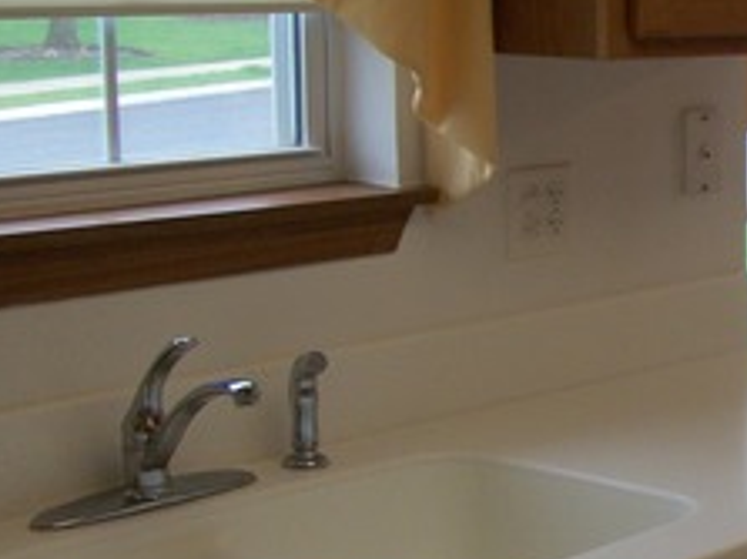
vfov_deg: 15.9
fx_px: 1984
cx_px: 992
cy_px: 442
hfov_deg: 19.5
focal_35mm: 92
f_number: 2.9
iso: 80
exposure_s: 1/80
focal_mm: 5.7
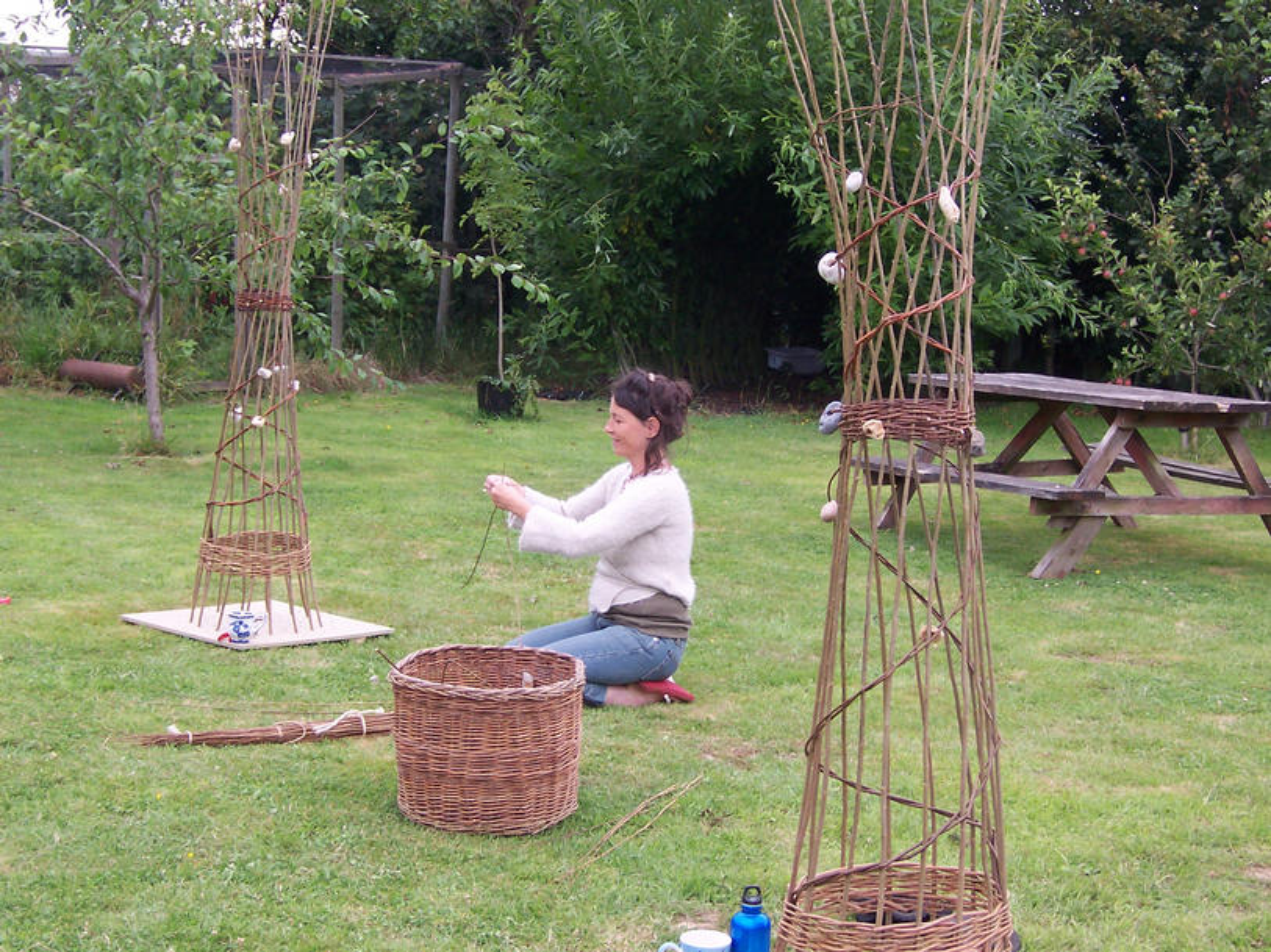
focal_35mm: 83
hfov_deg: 23.6
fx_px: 3046
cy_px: 476
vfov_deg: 17.8
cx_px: 636
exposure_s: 1/125
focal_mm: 12.8
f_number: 4.8
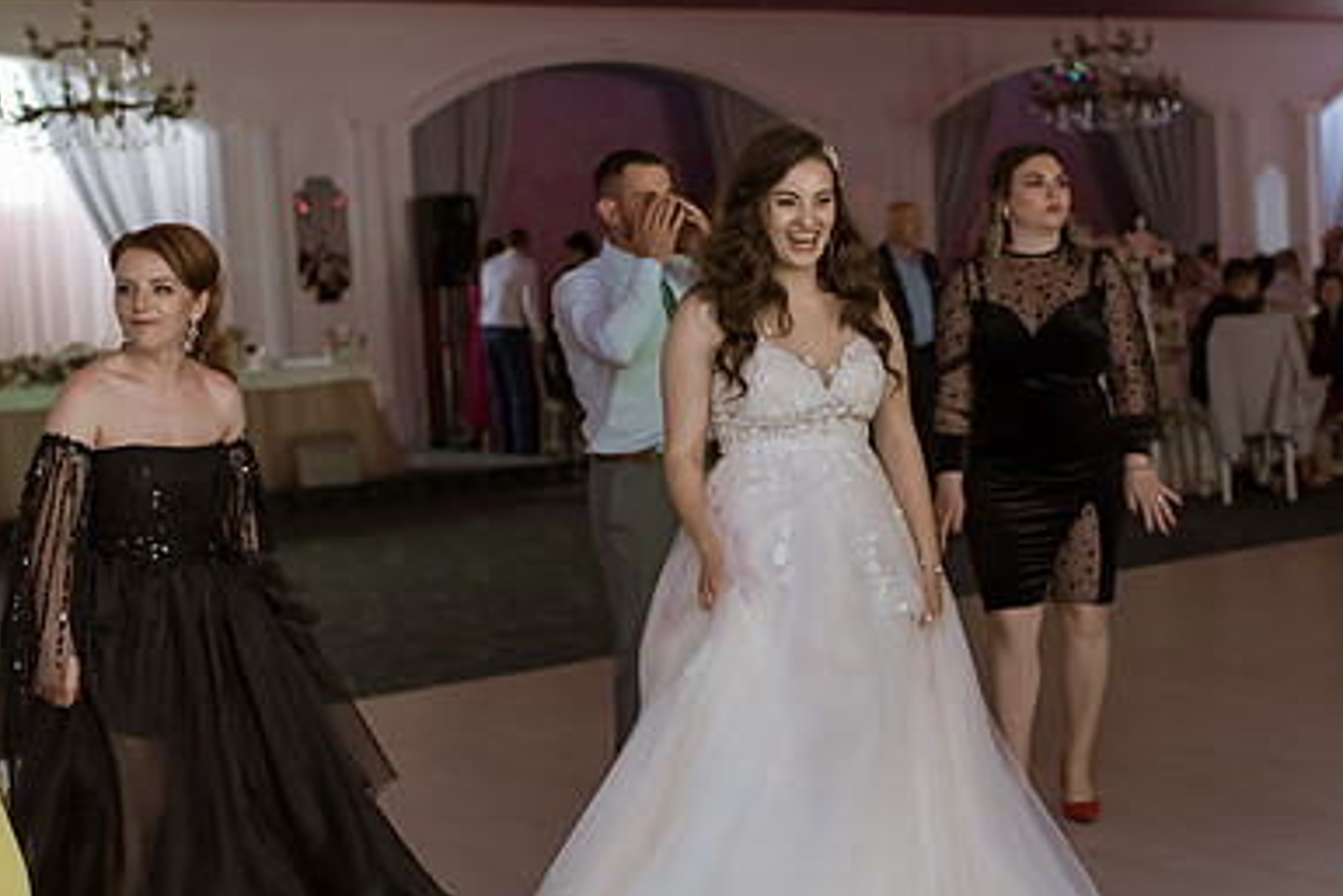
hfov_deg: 31.8
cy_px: 444
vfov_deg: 21.6
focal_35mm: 63
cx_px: 802
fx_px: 2351
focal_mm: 35
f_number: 2
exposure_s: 1/200
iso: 1000
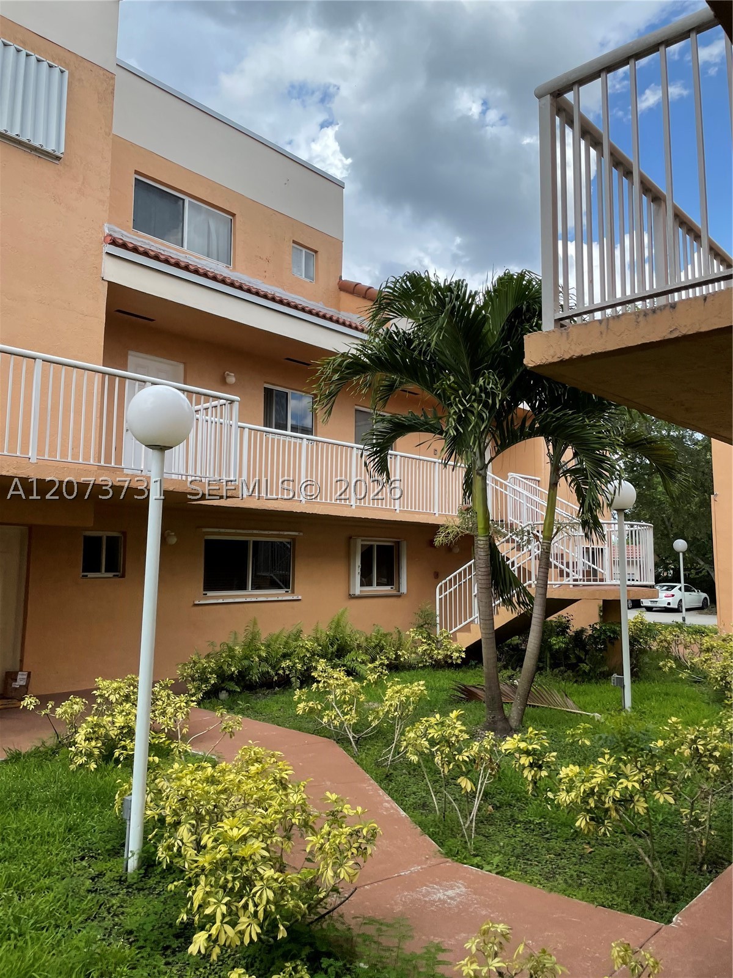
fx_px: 734
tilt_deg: +8.6
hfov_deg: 53.1
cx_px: 366
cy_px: 489
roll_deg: -1.4
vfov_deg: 67.3
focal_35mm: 26
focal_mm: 4.2
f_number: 1.6
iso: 32
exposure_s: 1/1855
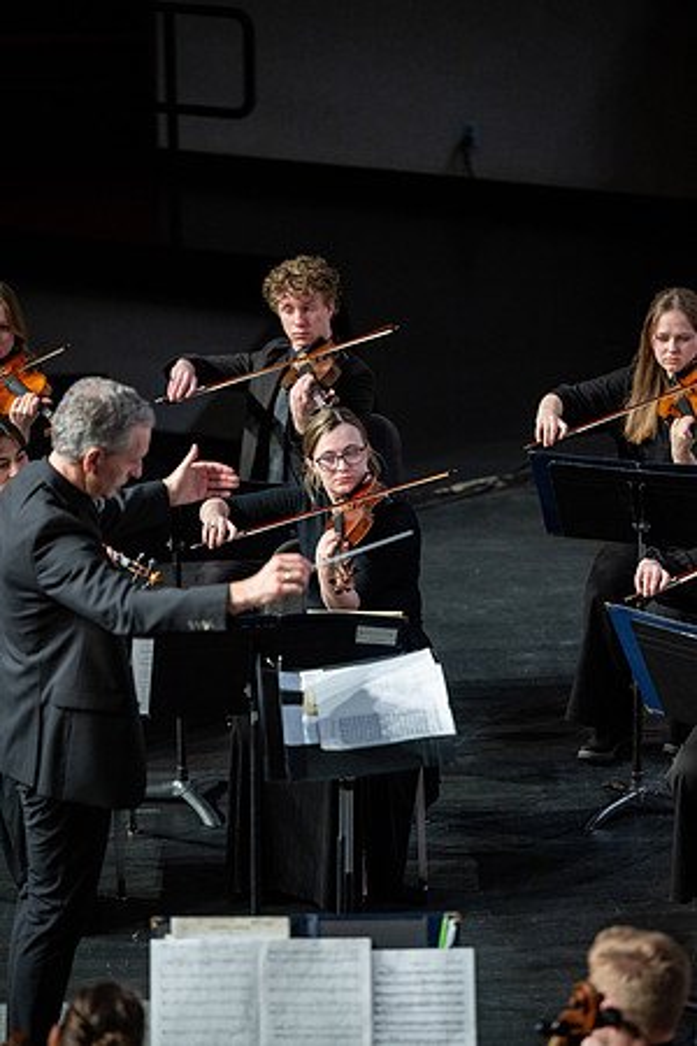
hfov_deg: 8.3
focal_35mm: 165
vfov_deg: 12.5
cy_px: 523
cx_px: 348
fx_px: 4792
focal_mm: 165
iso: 1250
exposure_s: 1/400
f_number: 2.8
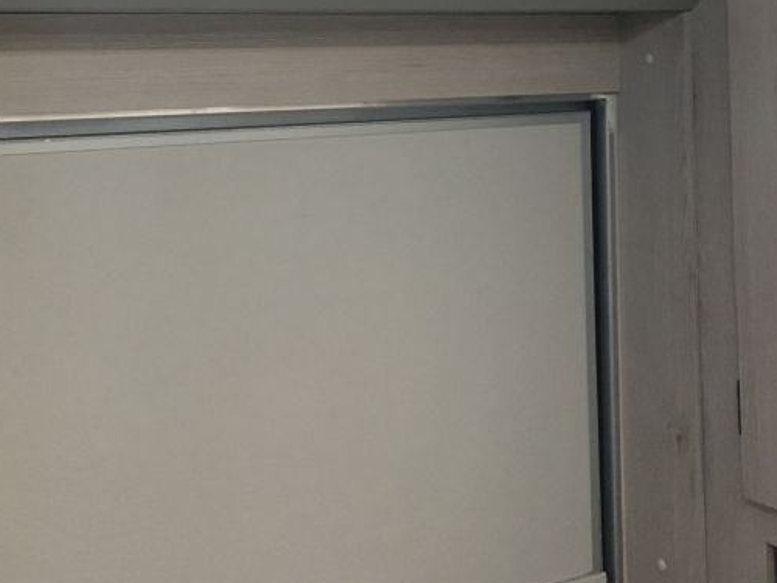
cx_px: 395
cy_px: 44
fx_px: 1302
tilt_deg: +2.1
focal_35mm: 58
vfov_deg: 24.4
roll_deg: +1.5
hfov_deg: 33.2
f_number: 2.2
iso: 320
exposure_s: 1/33
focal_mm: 4.15
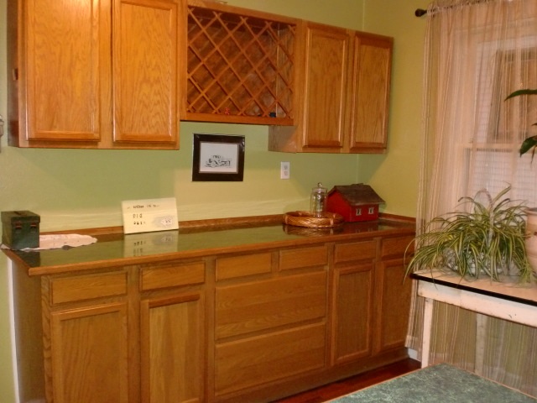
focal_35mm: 35
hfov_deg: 52.6
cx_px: 268
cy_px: 202
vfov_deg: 40.7
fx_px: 543
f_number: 3.1
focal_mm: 6.3
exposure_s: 1/60
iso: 400
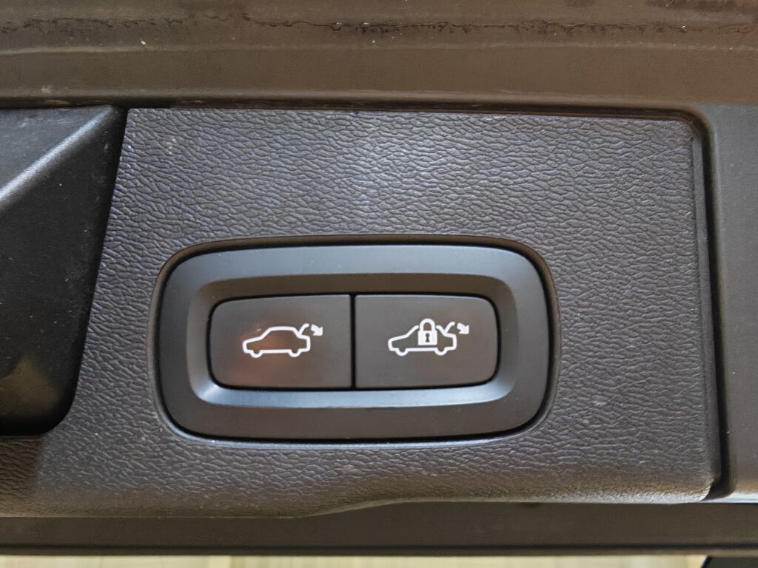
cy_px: 284
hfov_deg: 73.9
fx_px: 504
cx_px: 379
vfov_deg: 58.9
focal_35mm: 23
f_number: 2
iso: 500
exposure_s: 1/25
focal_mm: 1.82
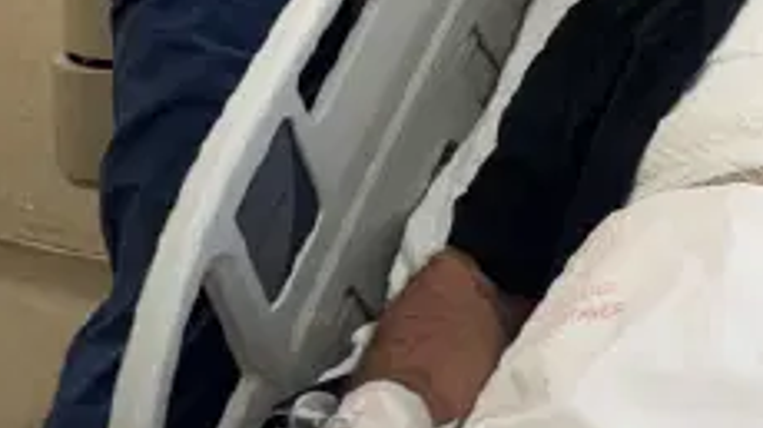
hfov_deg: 20.4
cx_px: 829
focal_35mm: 100
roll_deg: -1.9
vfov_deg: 11.6
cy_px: -212
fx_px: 2022
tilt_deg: -9.4
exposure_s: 1/125
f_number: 1.78
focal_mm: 6.76
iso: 64
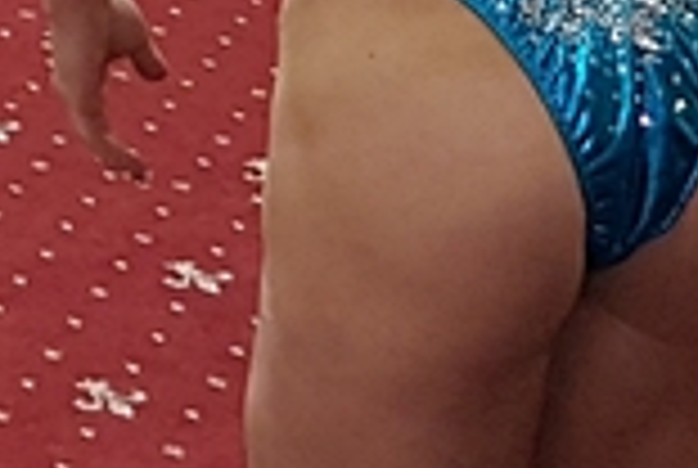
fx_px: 4060
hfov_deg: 9.3
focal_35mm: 209
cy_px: -549
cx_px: -603
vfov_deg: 6.4
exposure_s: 1/33
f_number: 1.7
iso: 160
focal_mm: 4.2
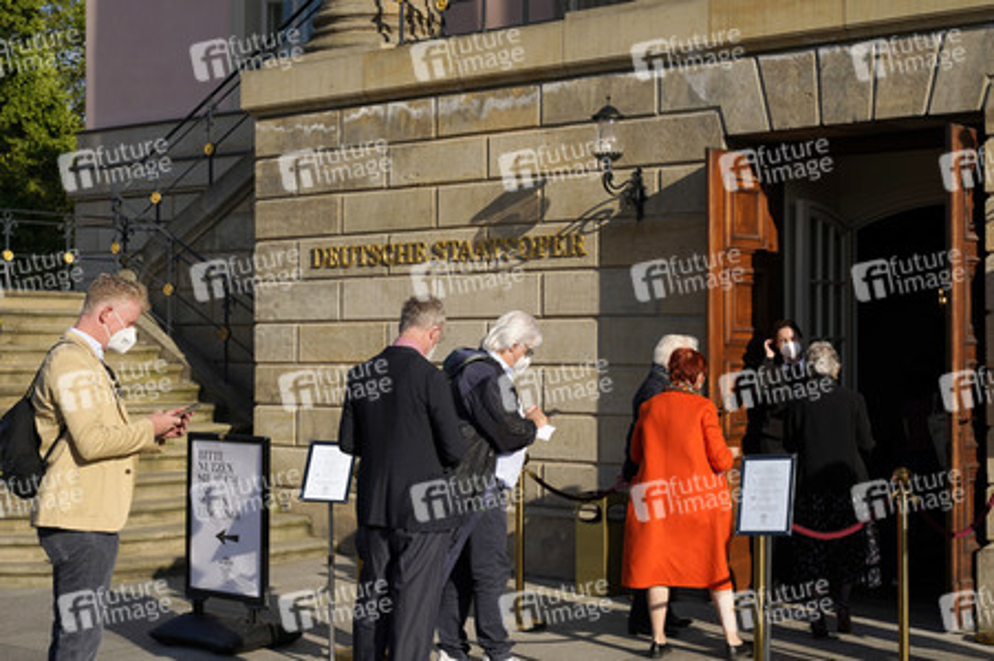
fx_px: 1628
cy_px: 330
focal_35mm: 59
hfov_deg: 34.0
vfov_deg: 23.0
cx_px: 497
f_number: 8
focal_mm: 59
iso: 100
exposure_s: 1/500
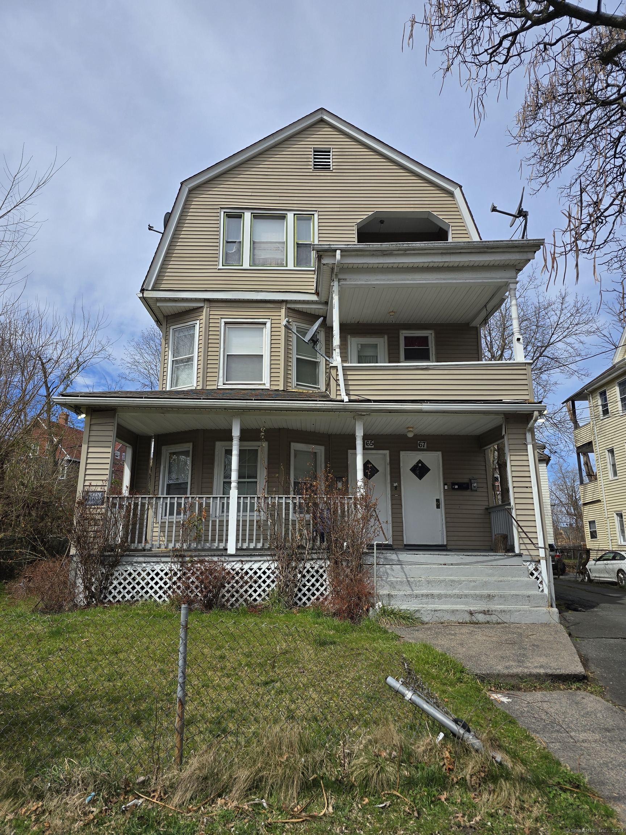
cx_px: 313
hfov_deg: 58.9
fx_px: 555
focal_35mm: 23
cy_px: 418
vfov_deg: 73.9
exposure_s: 1/841
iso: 12
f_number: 1.7
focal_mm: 6.3
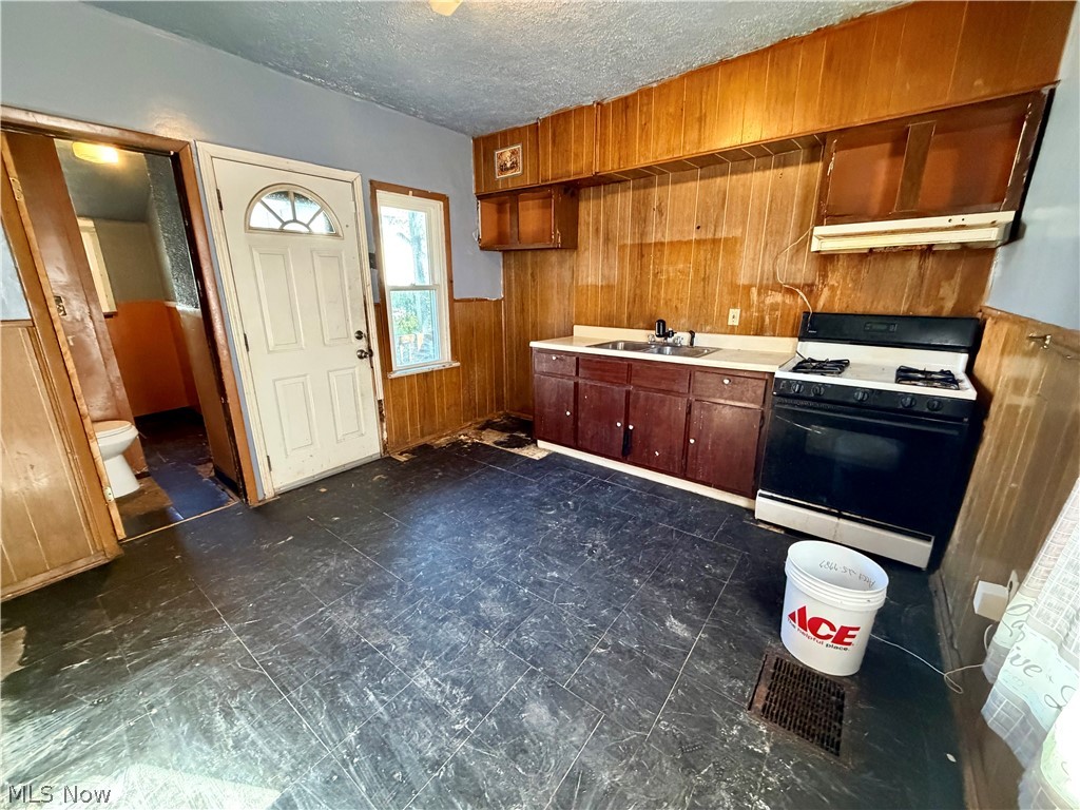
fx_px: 437
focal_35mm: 14
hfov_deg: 102.1
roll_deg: -0.7
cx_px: 540
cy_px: 405
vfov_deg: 85.7
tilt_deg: -16.5
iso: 800
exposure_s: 1/60
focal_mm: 2.22
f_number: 2.2
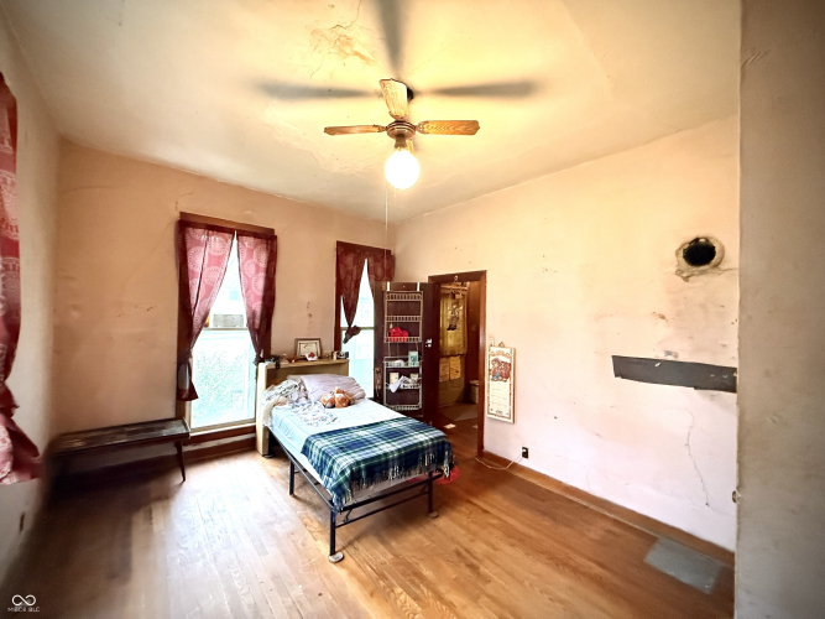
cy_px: 310
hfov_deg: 102.1
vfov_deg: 85.7
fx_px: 334
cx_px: 412
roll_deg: -0.9
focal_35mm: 14
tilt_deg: -0.7
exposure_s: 1/60
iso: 800
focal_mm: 2.22
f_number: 2.2
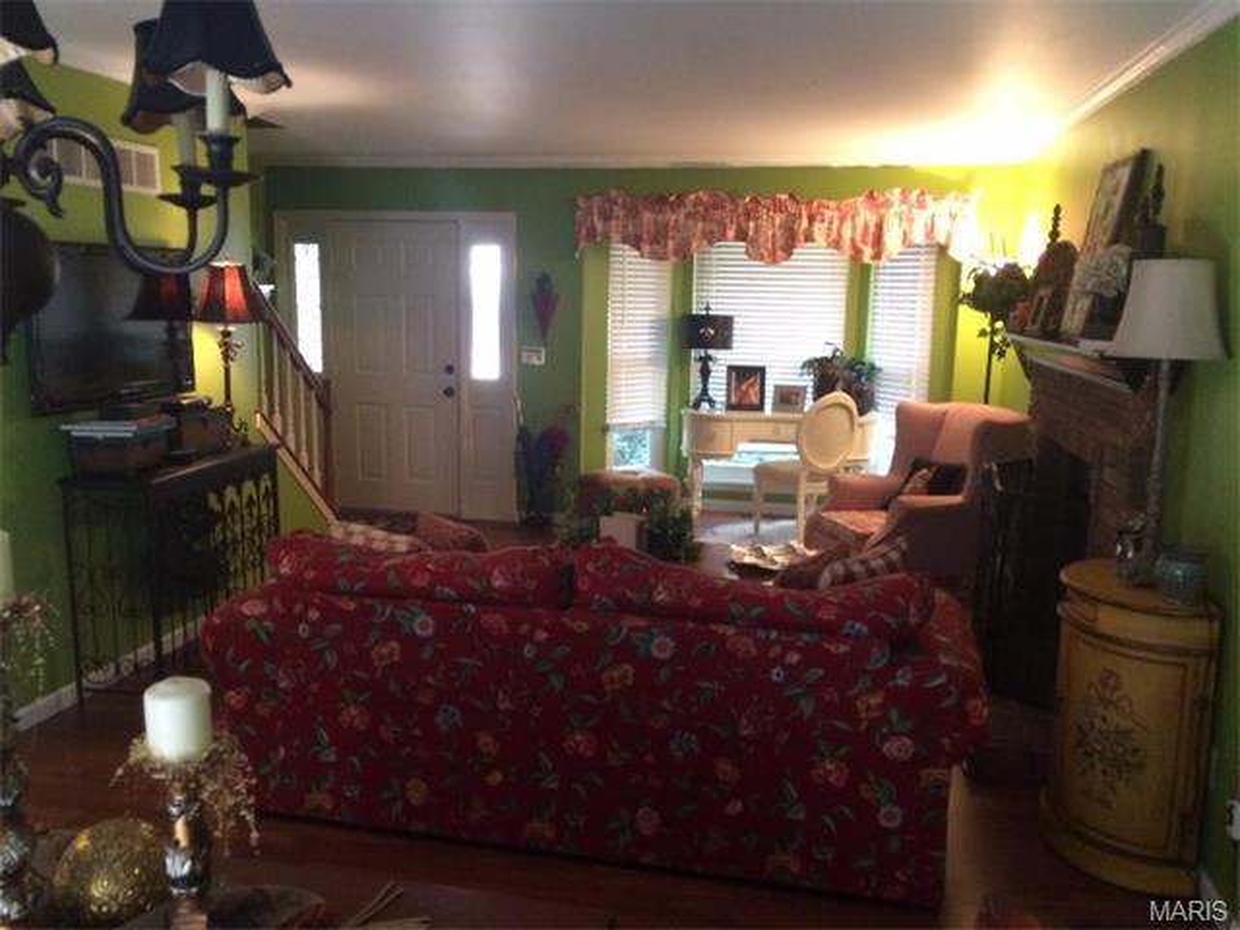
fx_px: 1039
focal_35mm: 29
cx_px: 620
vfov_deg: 48.2
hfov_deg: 61.7
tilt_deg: -9.3
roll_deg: +0.1
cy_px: 465
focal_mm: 4.15
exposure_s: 1/30
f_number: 2.2
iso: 200
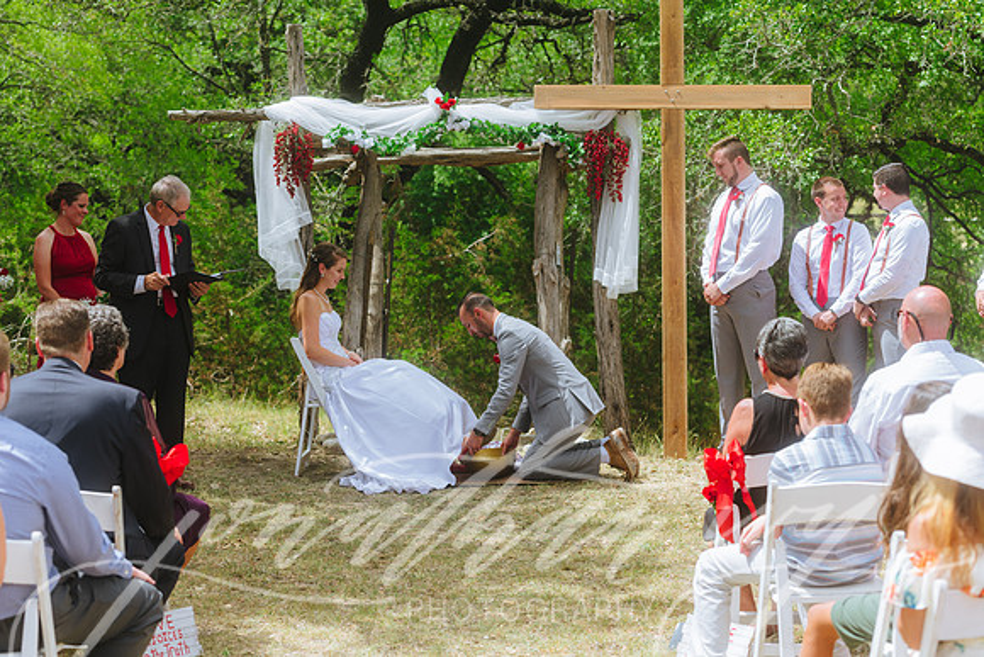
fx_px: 2351
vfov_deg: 15.9
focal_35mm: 86
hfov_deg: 23.6
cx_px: 492
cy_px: 328
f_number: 3.2
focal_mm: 86
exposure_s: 1/640
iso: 160
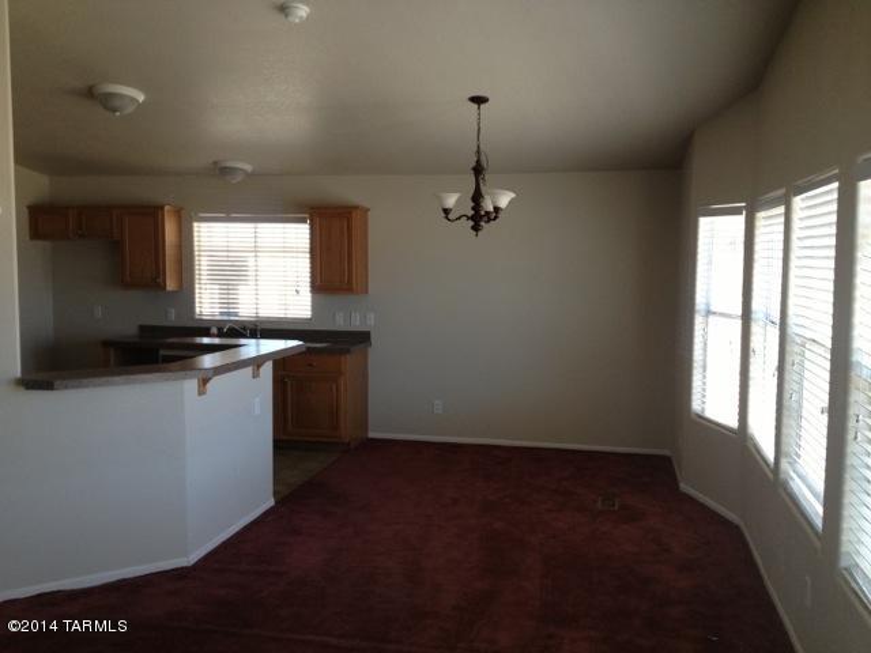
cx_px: 436
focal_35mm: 35
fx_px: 881
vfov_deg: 40.7
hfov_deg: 52.6
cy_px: 326
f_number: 2.4
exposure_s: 1/120
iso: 100
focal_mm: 4.28
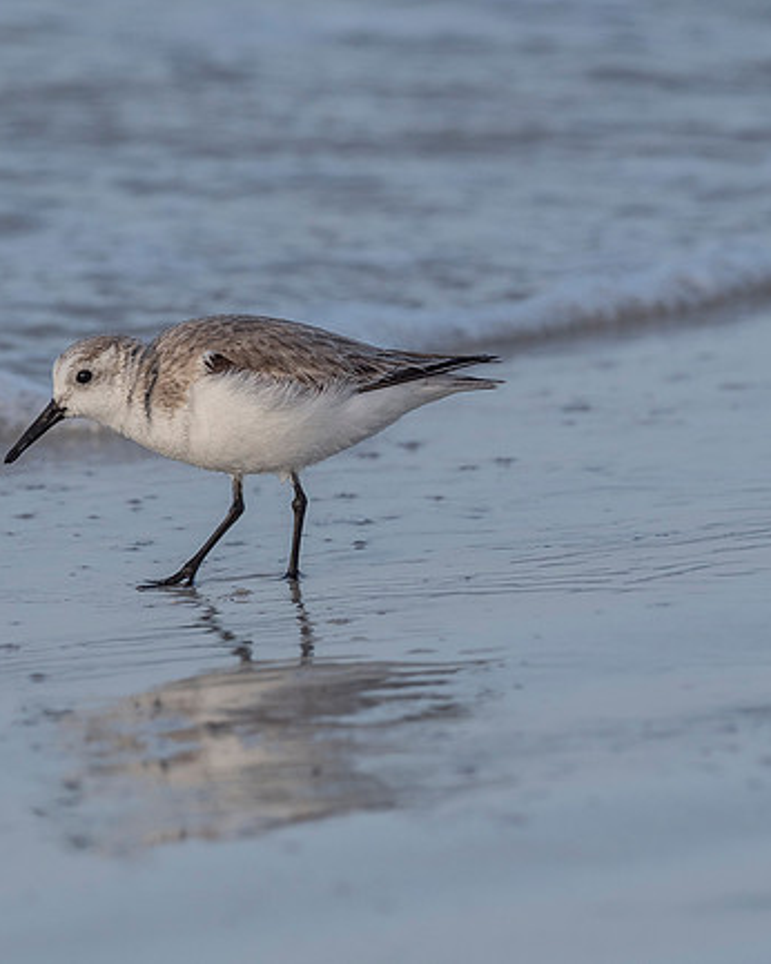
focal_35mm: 786
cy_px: 482
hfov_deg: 2.0
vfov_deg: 2.5
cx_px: 247
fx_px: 22435
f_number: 5.6
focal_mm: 300
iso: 250
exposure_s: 1/800
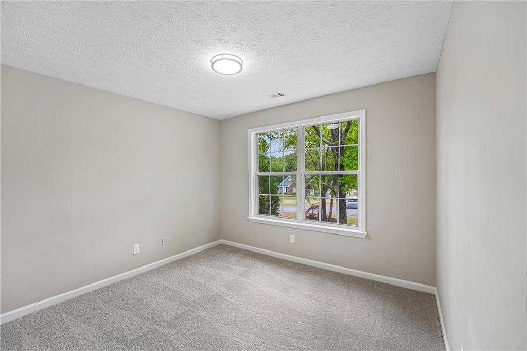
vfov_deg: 81.1
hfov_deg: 104.3
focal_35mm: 14
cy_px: 176
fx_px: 205
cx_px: 264
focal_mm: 14
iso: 320
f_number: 8
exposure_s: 1/15
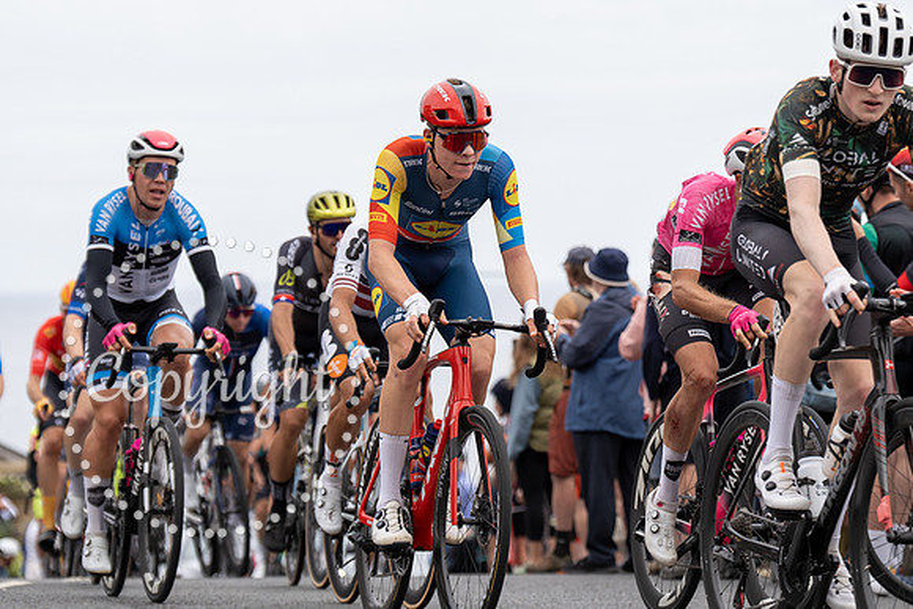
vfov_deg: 7.8
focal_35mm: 175
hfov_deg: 11.7
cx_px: 509
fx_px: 4437
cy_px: 176
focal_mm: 123
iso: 320
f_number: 3.5
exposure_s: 1/1000
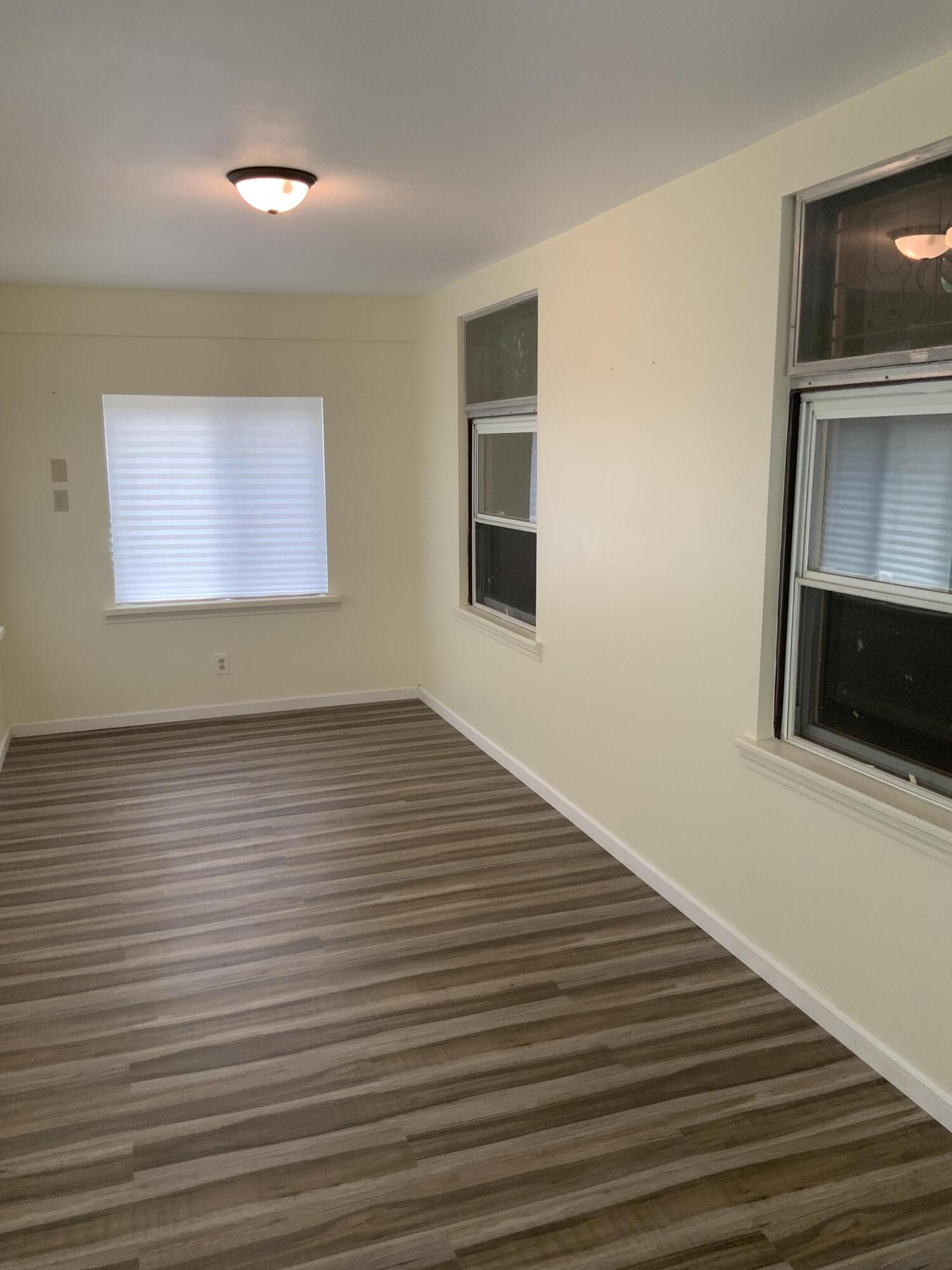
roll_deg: +0.4
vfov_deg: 61.7
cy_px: 635
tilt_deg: -10.4
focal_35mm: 29
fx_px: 1063
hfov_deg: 48.2
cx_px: 476
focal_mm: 3
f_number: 1.8
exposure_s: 1/60
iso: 80
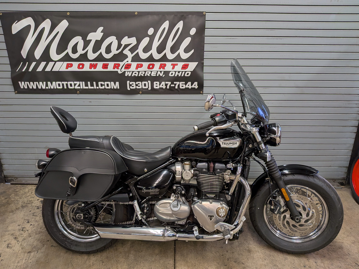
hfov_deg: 71.6
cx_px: 180
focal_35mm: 24
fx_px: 249
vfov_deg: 56.8
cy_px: 134
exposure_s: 1/60
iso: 33
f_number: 1.7
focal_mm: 4.53
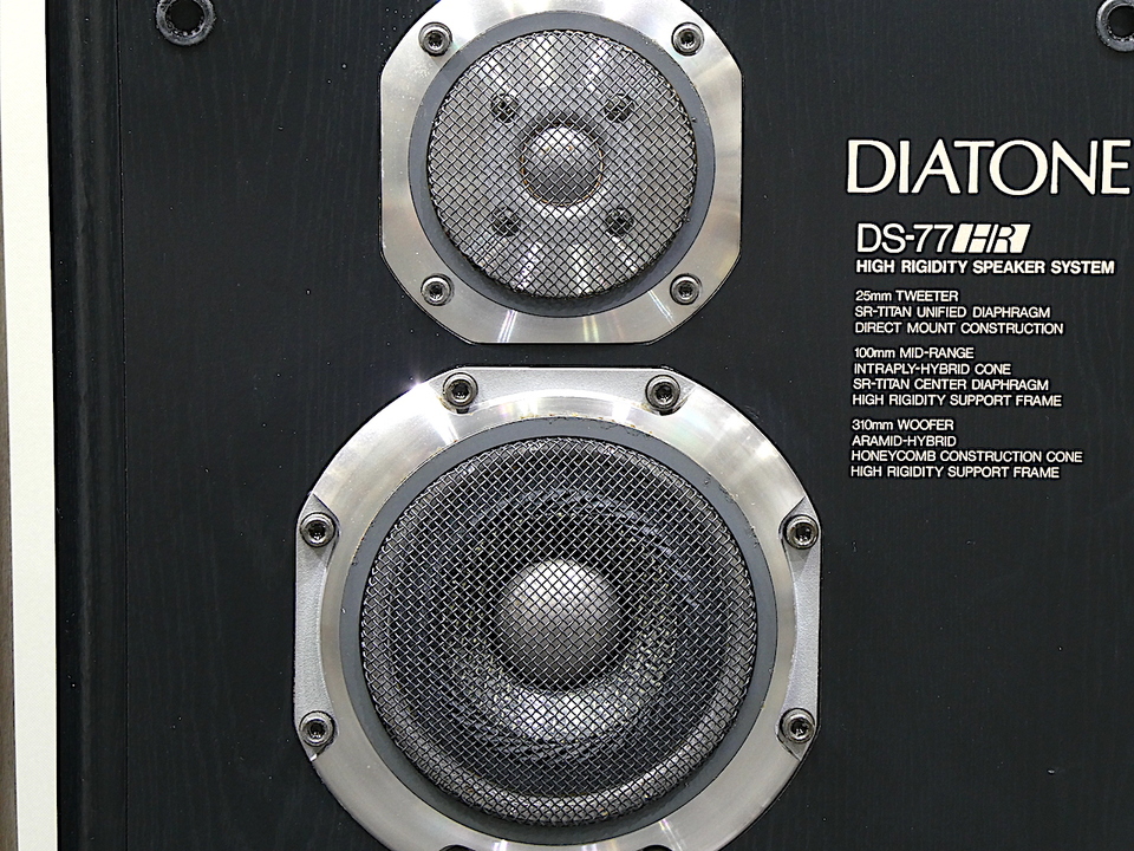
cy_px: 426
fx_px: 3472
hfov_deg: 18.5
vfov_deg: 14.0
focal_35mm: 106
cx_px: 567
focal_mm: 19
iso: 200
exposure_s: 1/2
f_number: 5.1
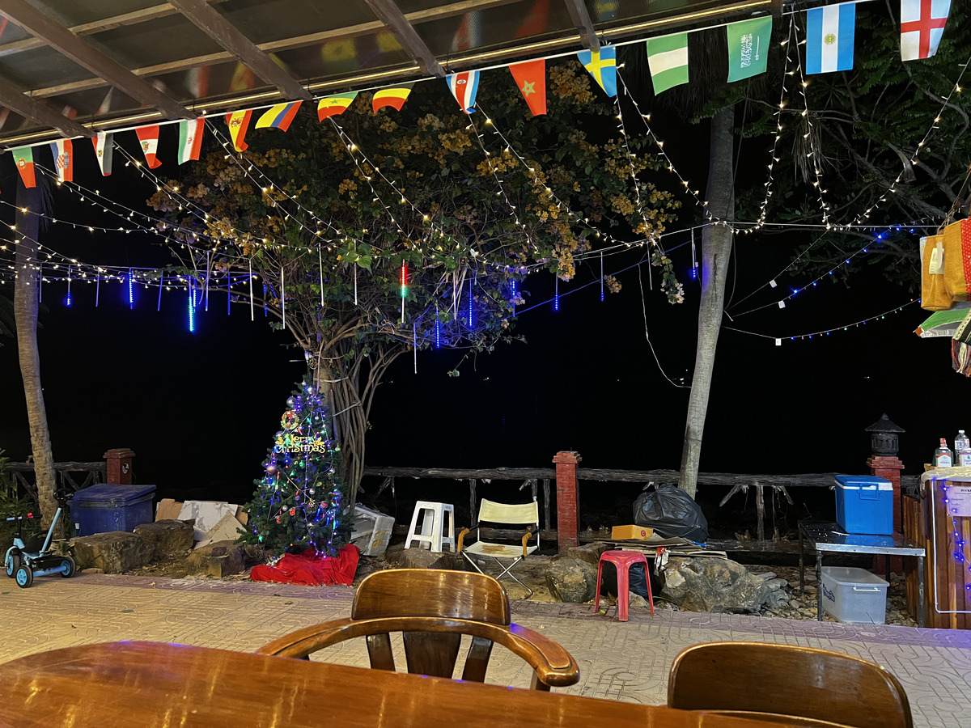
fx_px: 729
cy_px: 364
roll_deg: +1.1
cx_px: 486
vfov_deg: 53.1
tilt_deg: +1.2
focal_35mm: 26
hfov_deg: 67.3
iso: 500
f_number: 1.5
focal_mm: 5.7
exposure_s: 1/33
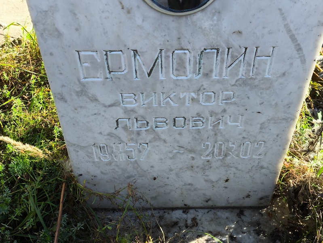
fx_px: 467
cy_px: 122
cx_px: 162
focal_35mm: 50
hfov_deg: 38.2
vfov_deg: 29.1
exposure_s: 1/360
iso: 50
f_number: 1.7
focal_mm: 4.71
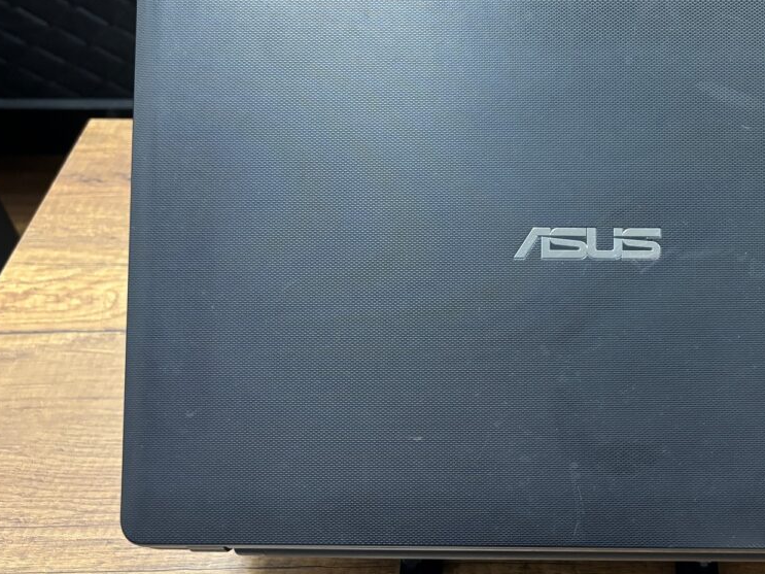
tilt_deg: -44.6
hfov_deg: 43.6
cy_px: 246
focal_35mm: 42
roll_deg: -0.3
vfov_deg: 34.3
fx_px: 928
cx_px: 556
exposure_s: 1/50
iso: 400
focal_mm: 5.96
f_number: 1.6
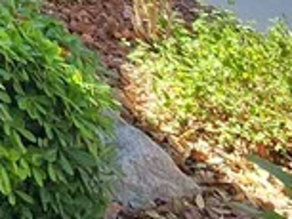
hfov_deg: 13.5
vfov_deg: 10.6
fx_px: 734
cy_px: -468
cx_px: -465
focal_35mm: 87
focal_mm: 2.2
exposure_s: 1/400
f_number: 2.2
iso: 50
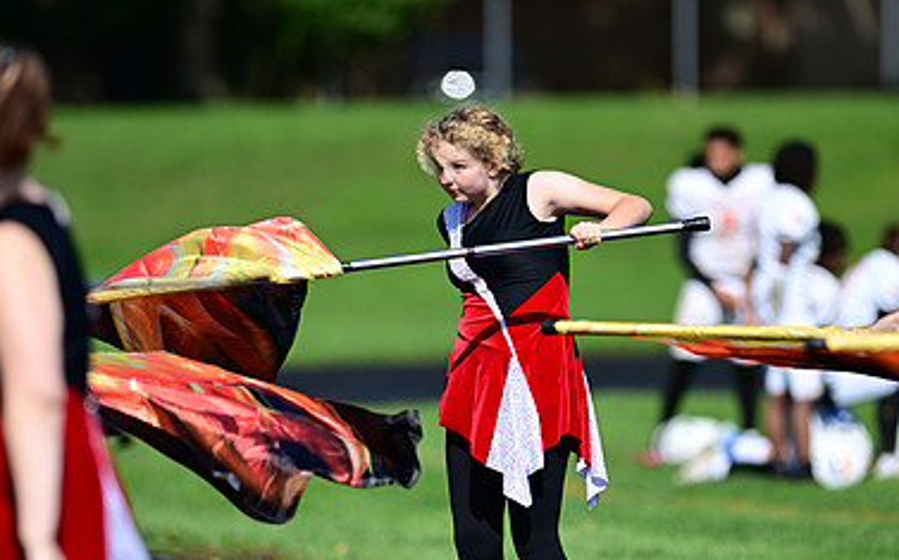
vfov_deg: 2.8
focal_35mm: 471
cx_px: 445
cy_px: 398
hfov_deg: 4.5
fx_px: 11531
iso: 72
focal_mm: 300
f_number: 2.8
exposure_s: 1/1600
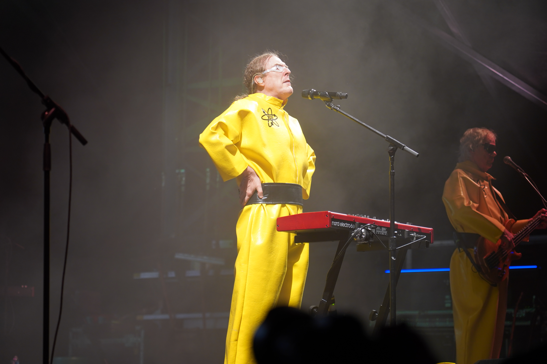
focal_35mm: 105
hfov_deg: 19.5
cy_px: 182
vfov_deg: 13.0
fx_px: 1595
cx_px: 274
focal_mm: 105
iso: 800
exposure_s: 1/160
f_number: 4
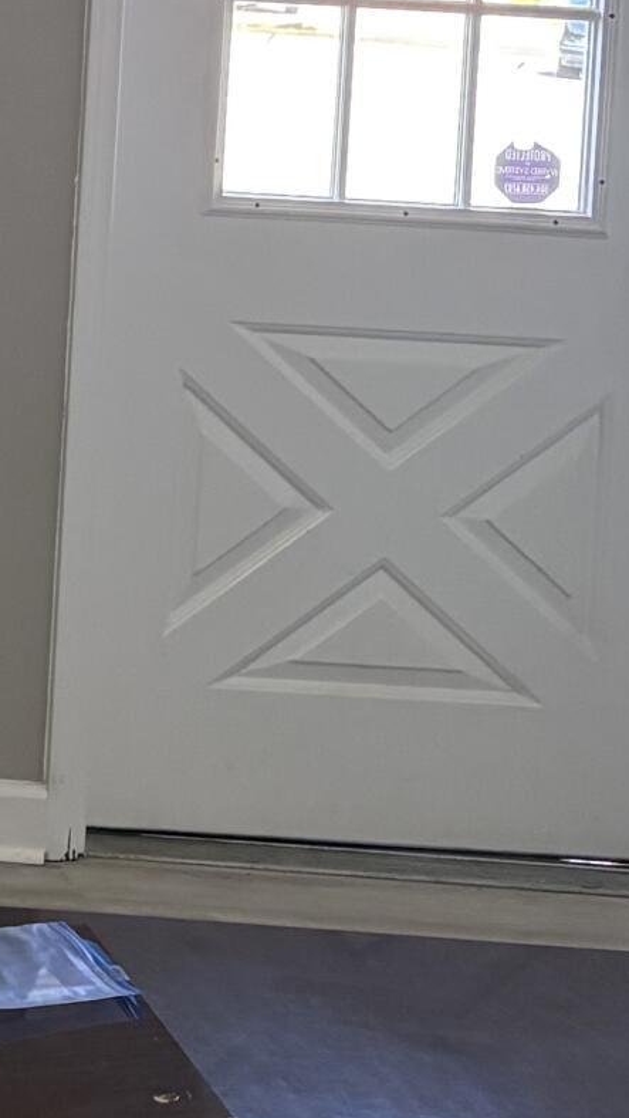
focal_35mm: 108
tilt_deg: +1.3
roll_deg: -1.8
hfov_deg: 9.7
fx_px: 3201
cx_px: -960
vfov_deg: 18.9
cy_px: -158
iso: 200
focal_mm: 5.96
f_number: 1.6
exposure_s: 1/120
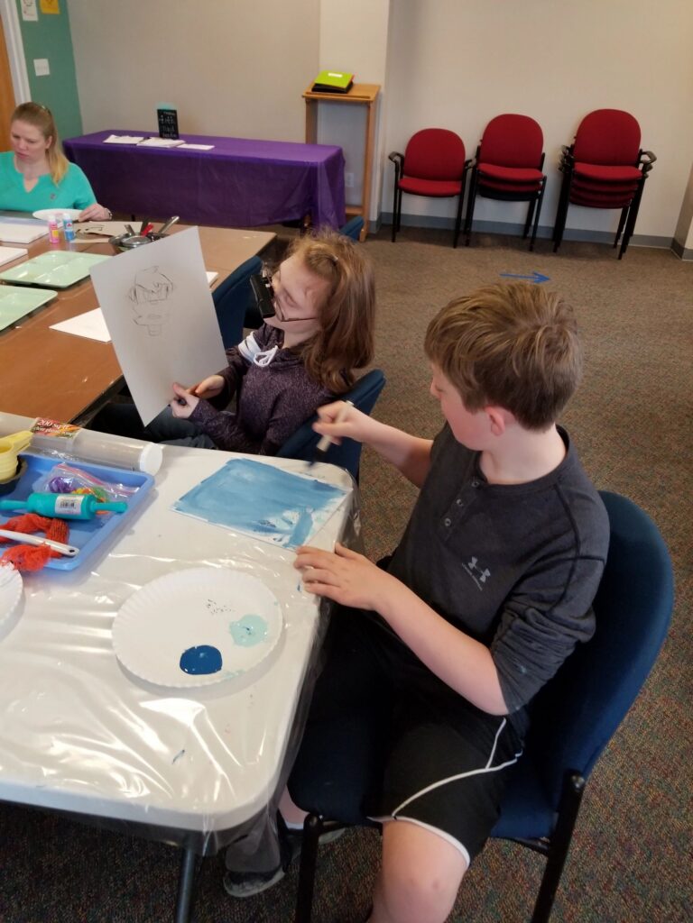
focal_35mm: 26
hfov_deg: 53.1
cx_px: 346
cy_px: 462
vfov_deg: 67.3
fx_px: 694
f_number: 1.7
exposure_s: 1/60
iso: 250
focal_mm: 4.25
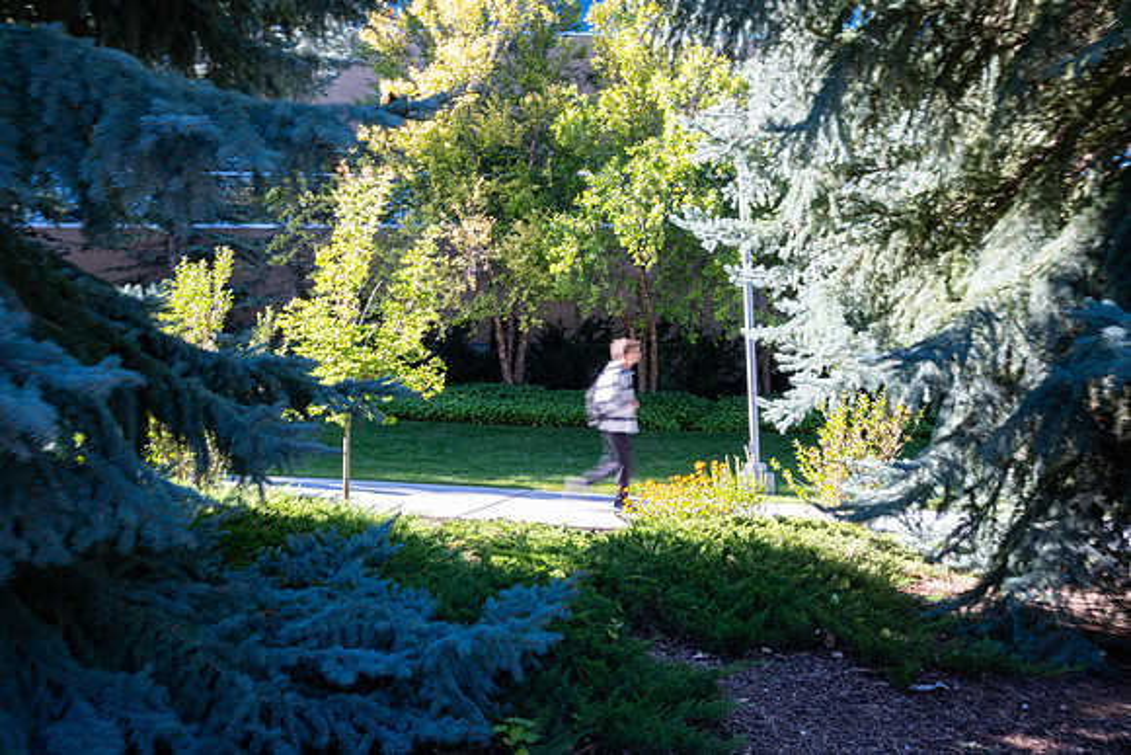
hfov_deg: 53.1
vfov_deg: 36.9
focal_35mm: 36
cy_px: 378
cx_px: 566
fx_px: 1131
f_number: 22
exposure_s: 1/13
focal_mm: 36
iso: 200
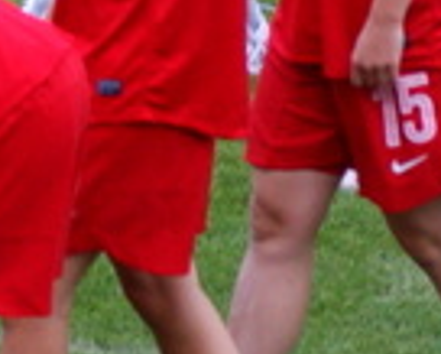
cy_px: -73
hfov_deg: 1.9
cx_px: -289
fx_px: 13009
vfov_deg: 1.6
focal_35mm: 996
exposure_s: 1/125
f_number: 4
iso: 400
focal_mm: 120
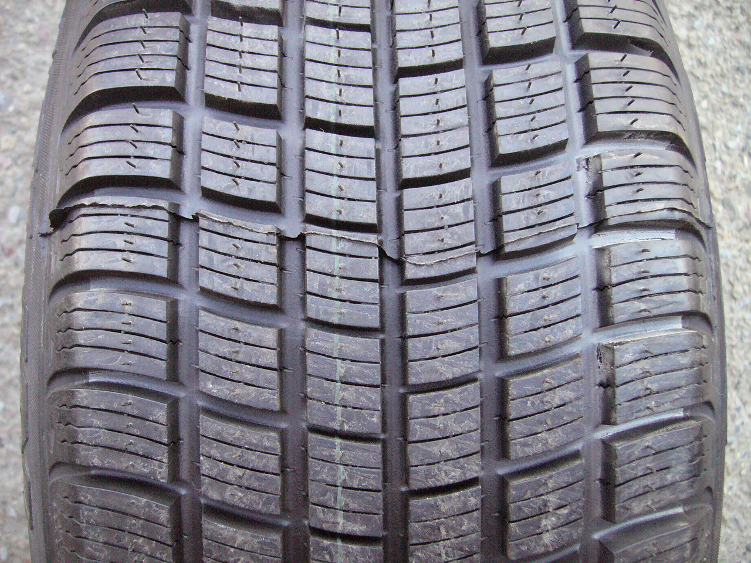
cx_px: 376
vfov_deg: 40.7
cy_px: 282
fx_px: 759
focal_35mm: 35
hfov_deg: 52.6
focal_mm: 5.8
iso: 400
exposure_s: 1/200
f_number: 2.8
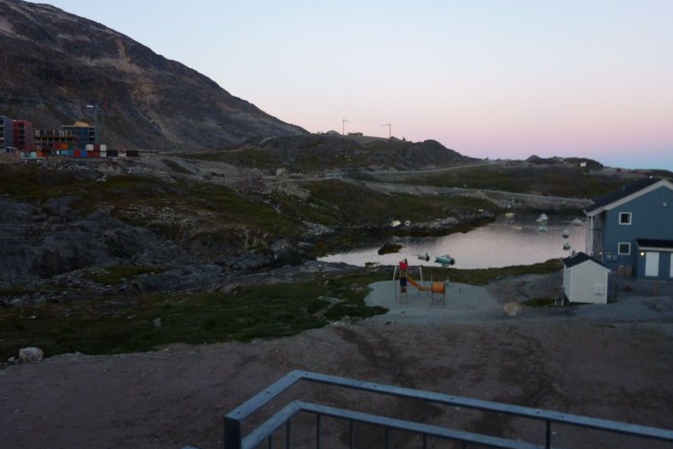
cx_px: 328
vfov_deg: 48.0
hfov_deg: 67.4
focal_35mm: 27
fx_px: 505
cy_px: 216
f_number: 3.3
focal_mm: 4.1
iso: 125
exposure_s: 1/30
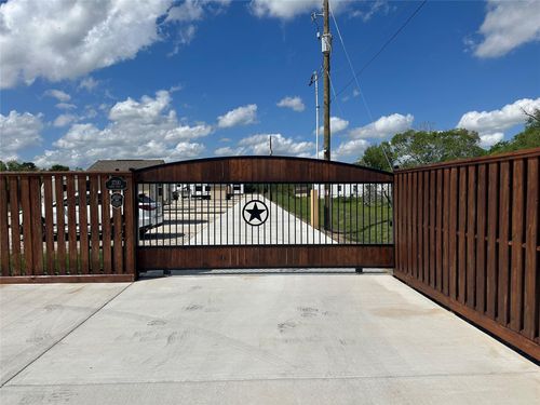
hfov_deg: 71.6
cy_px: 202
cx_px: 270
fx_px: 374
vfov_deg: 56.8
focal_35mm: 24
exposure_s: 1/9709
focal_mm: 6.86
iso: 80
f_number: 1.78
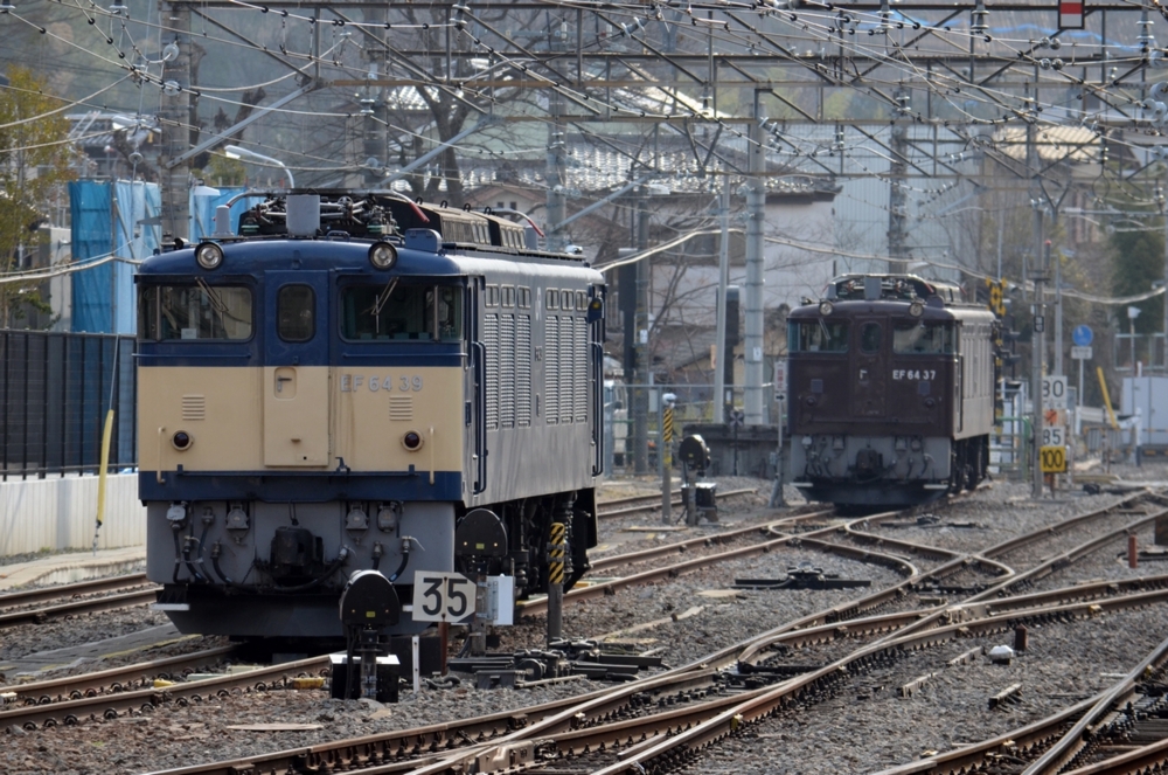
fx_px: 10688
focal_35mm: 330
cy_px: 388
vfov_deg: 4.1
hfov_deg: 6.3
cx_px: 584
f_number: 7.1
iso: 400
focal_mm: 220
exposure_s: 1/500
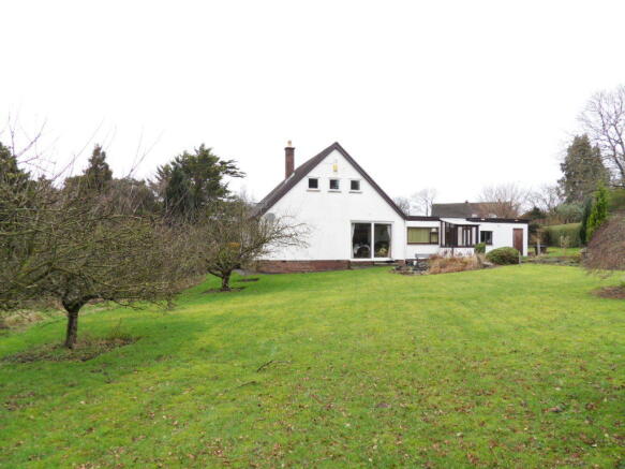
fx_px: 433
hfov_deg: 71.6
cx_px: 312
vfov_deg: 56.8
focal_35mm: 24
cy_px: 234
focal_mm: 4.2
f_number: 3.3
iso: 120
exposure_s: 1/60
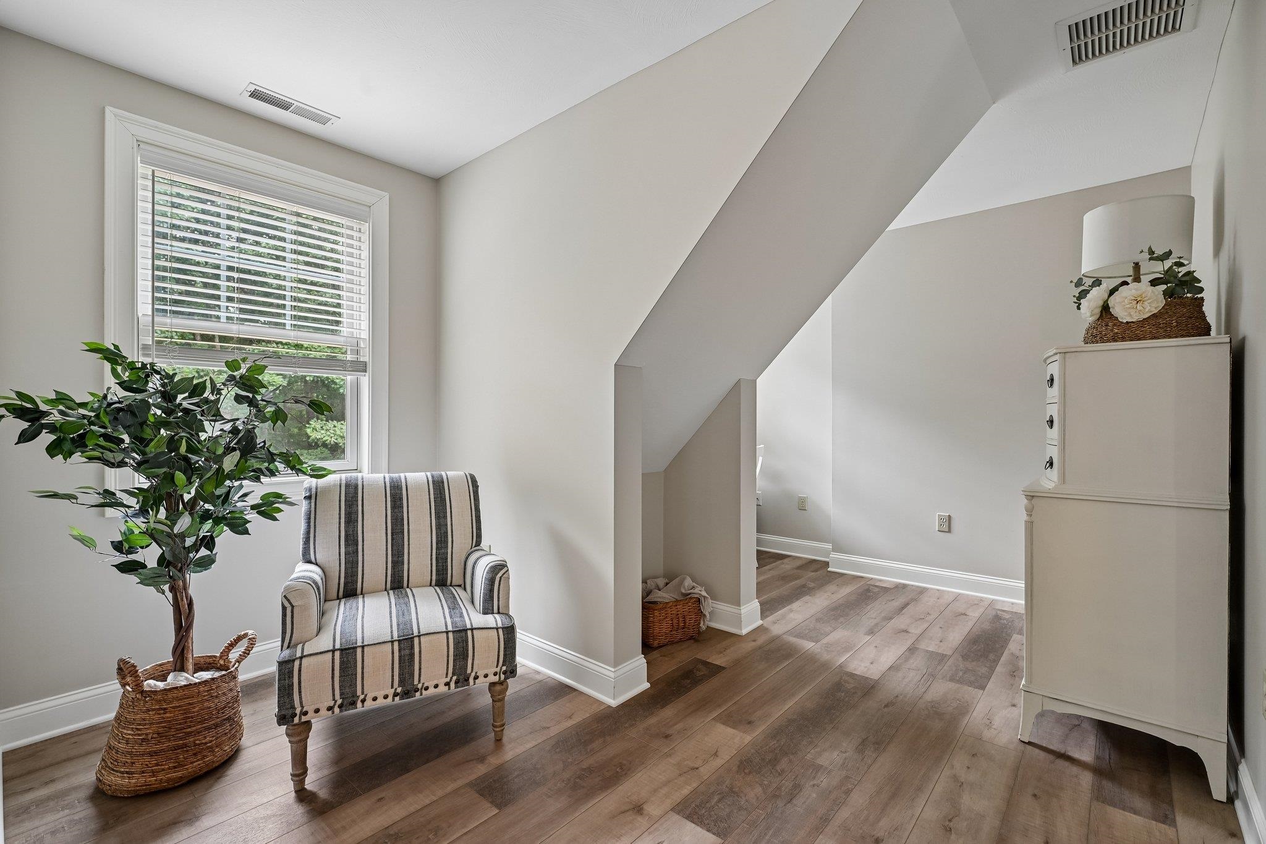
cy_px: 422
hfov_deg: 96.7
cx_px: 633
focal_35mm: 16
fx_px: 563
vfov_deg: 73.7
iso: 400
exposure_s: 1/6
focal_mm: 16
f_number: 8
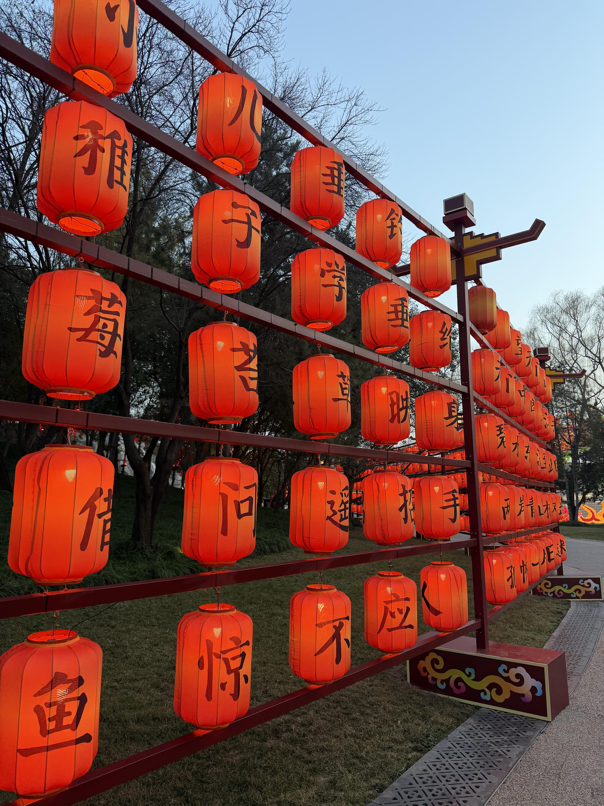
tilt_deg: +6.9
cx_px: 302
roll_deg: -0.7
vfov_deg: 71.6
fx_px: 558
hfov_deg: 56.8
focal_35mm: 24
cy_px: 403
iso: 125
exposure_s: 1/100
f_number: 1.78
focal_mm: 6.76
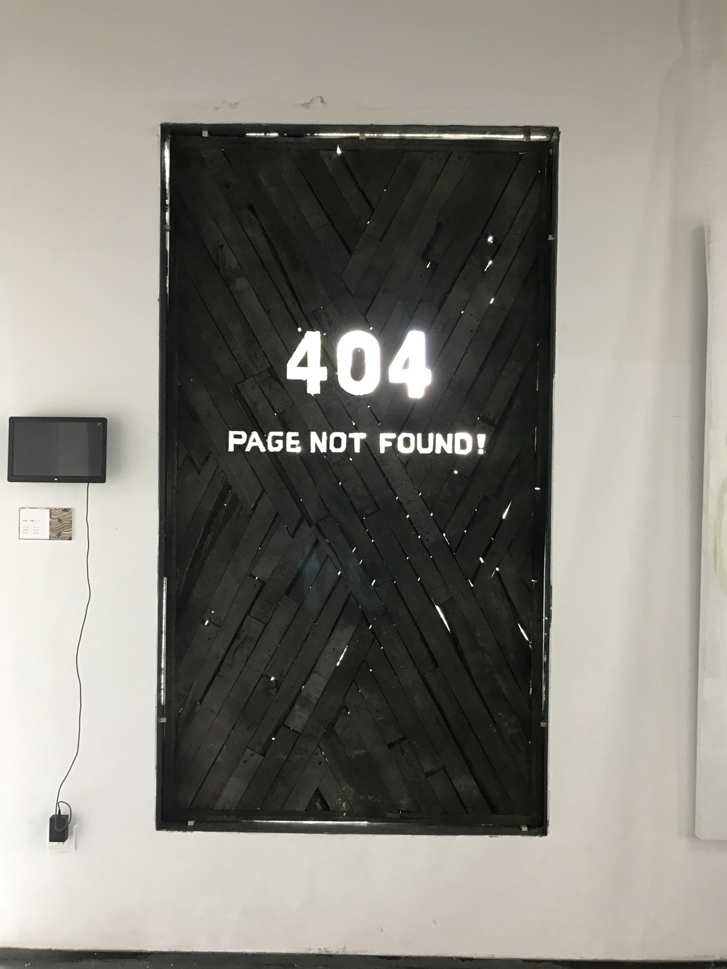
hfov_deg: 49.7
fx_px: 784
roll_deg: +0.8
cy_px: 484
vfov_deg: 63.4
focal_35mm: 28
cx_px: 364
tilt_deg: +2.4
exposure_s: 1/16
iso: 50
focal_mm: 3.99
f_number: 1.8
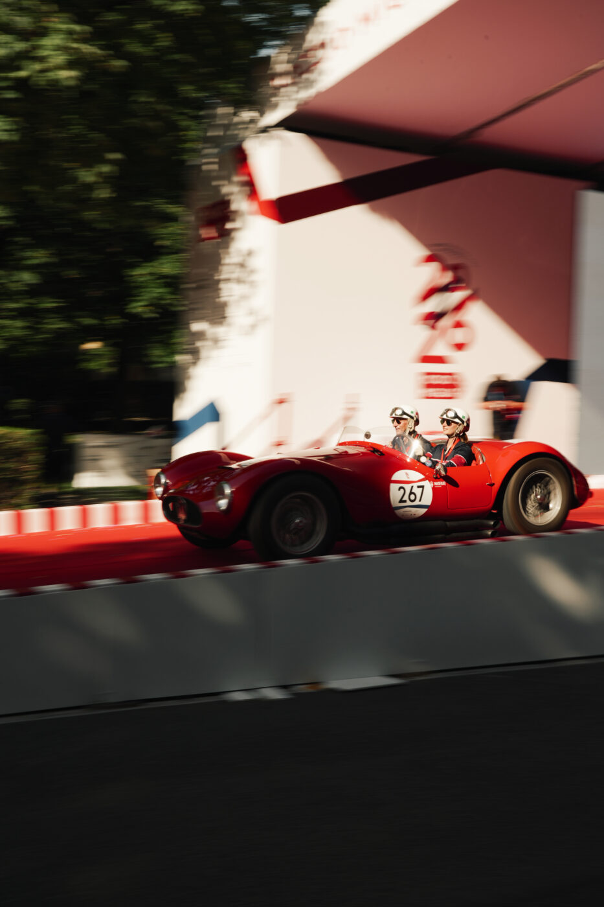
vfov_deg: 47.4
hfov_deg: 32.6
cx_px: 302
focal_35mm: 41
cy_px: 454
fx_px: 1032
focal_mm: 41
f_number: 16
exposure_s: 1/30
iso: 100
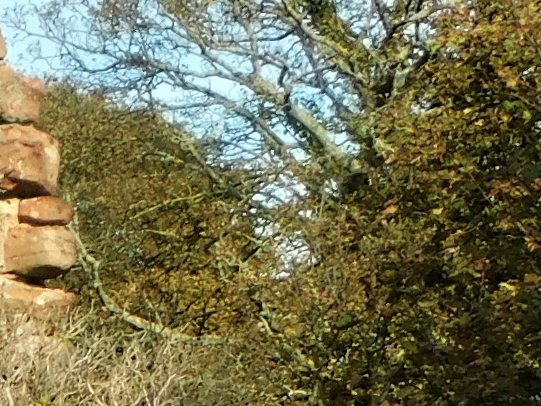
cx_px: -616
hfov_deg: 12.1
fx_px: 2204
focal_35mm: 141
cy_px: 690
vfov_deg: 10.0
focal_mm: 4
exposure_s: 1/1000
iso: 125
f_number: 3
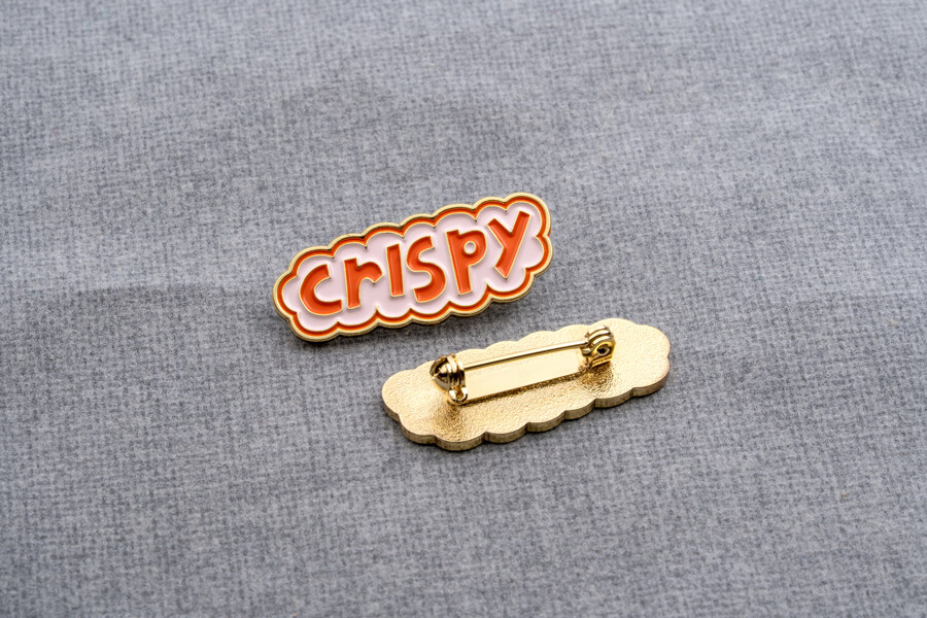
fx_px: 2317
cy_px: 309
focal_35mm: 90
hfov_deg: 22.6
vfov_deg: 15.2
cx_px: 464
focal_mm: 90
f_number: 22
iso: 250
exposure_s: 1/8
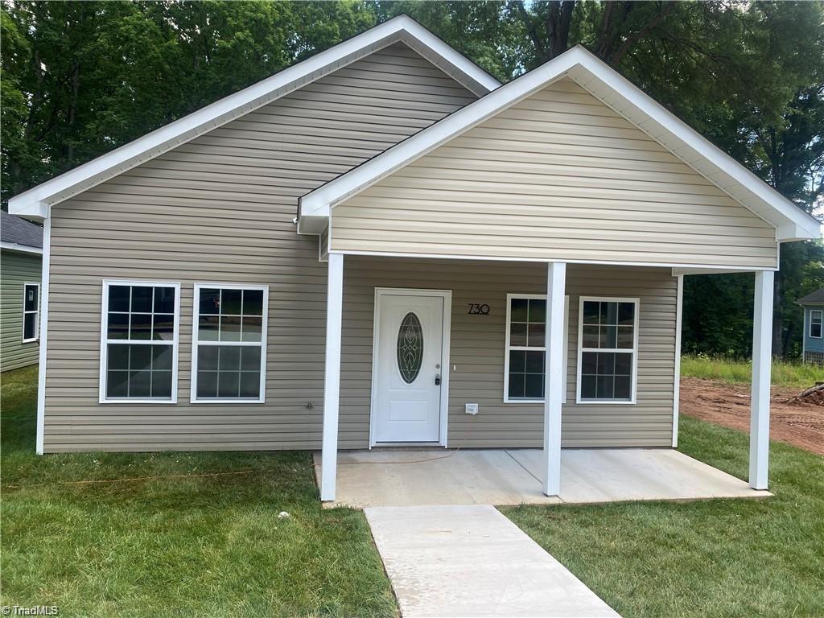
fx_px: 619
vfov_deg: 53.1
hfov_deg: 67.3
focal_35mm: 26
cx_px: 412
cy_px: 309
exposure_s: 1/557
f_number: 1.8
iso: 32
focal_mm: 4.25
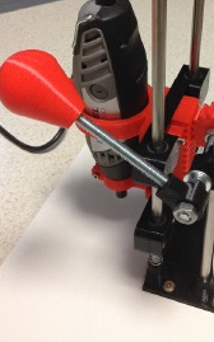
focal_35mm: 52
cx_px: 163
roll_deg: -1.0
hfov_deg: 24.6
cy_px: 123
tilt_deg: -35.4
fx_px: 485
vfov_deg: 38.6
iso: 250
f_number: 2.4
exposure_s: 1/20
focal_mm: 4.12
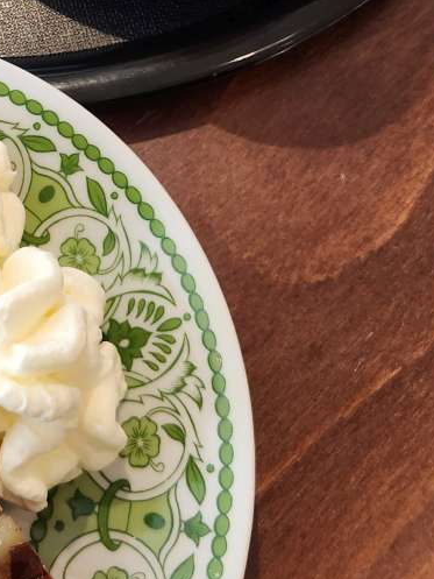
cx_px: -6
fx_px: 1237
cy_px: 34
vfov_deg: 25.3
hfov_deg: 19.3
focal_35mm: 74
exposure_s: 1/180
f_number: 1.8
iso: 160
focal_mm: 5.4
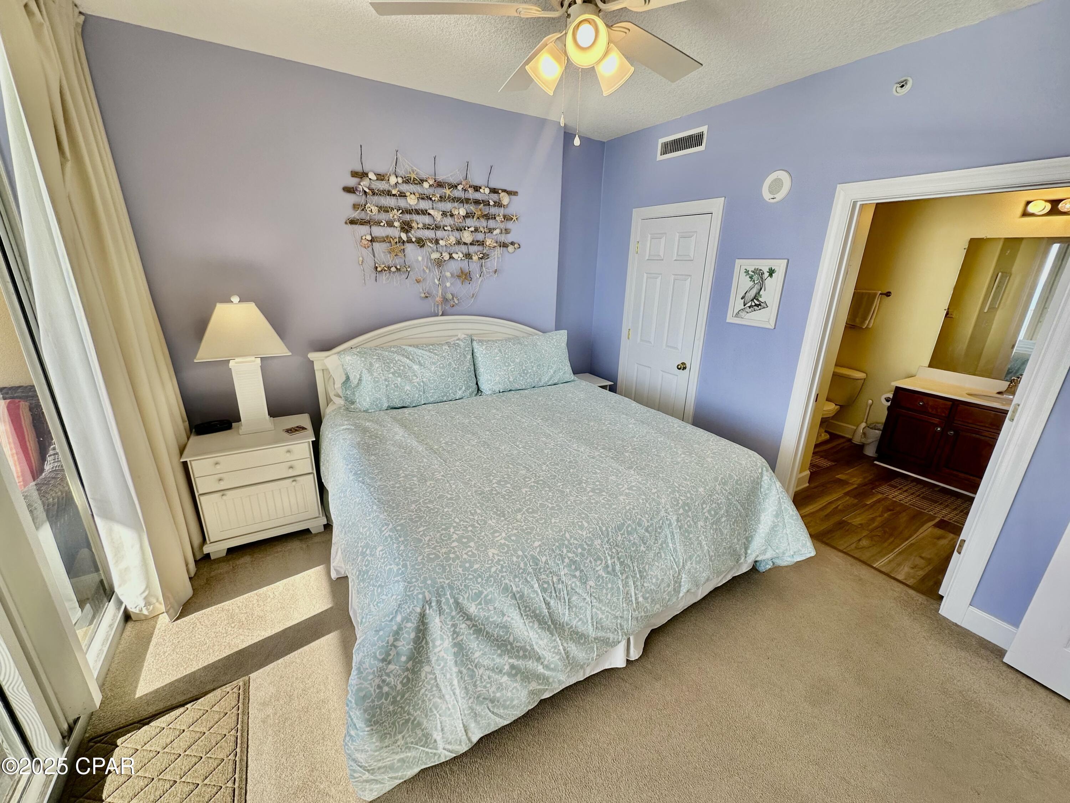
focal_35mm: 14
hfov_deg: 102.1
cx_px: 535
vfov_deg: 85.7
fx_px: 433
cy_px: 402
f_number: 2.2
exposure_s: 1/134
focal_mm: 2.22
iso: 40
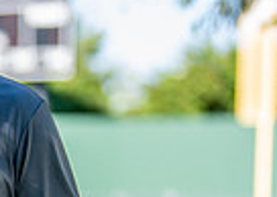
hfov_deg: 8.1
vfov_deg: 5.8
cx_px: -110
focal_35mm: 246
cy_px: 273
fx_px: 1934
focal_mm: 50
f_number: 1.2
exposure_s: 1/1600
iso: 100
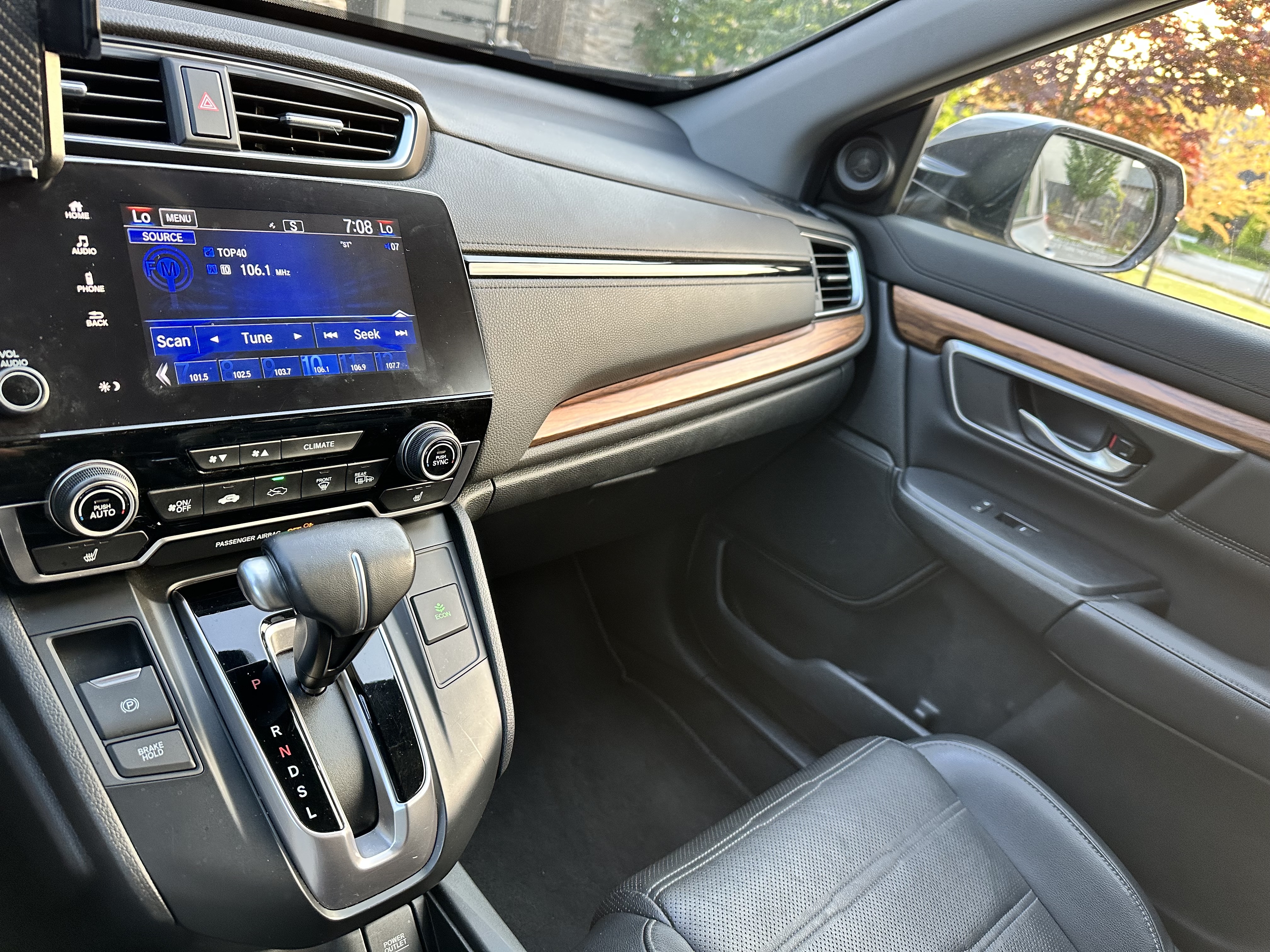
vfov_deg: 56.8
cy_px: 476
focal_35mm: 24
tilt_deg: -24.4
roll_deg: -12.1
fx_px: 881
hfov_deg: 71.6
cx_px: 635
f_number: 1.78
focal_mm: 6.86
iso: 200
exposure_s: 1/121
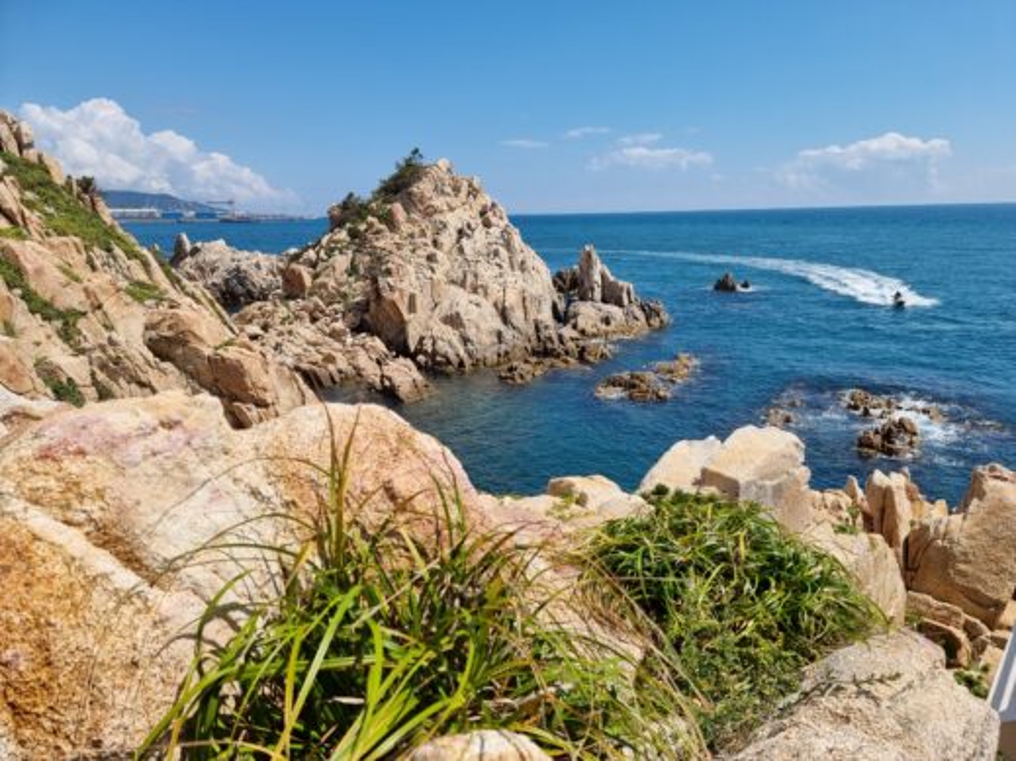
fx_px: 704
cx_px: 508
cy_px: 380
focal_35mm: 24
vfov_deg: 56.8
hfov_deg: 71.6
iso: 50
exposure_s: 1/1424
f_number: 1.8
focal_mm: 6.7
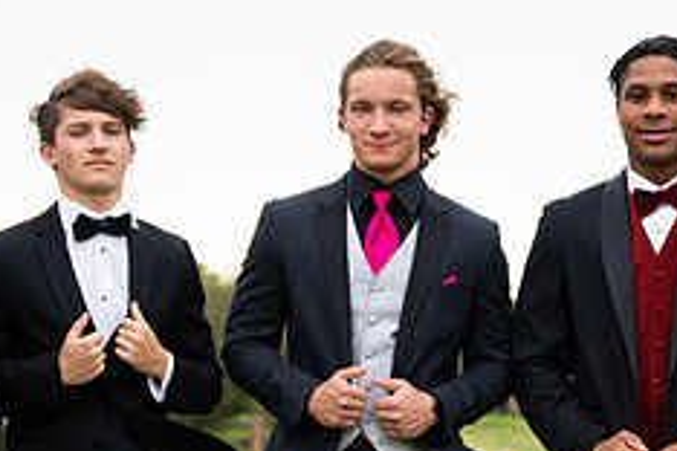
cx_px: 432
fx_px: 2952
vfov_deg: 8.7
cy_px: 505
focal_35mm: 157
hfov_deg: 13.1
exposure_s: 1/500
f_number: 2.8
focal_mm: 40
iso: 320
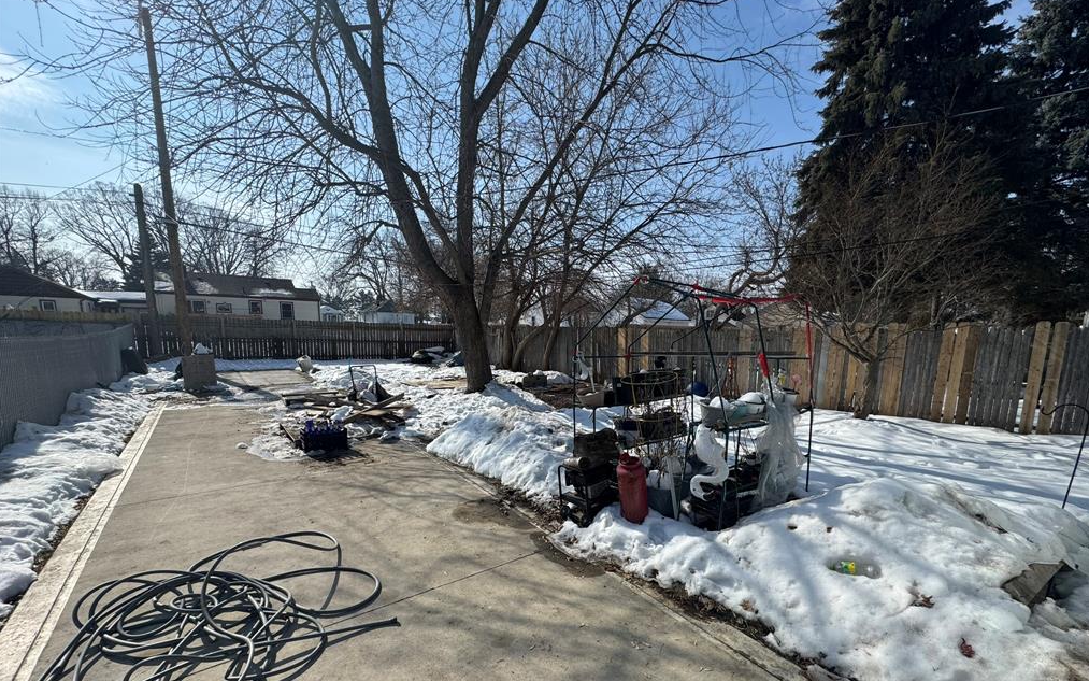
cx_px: 544
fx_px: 445
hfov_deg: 101.5
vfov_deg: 74.0
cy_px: 406
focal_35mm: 15
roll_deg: -1.4
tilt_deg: -10.1
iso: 50
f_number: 2.2
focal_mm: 2.22
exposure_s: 1/2770
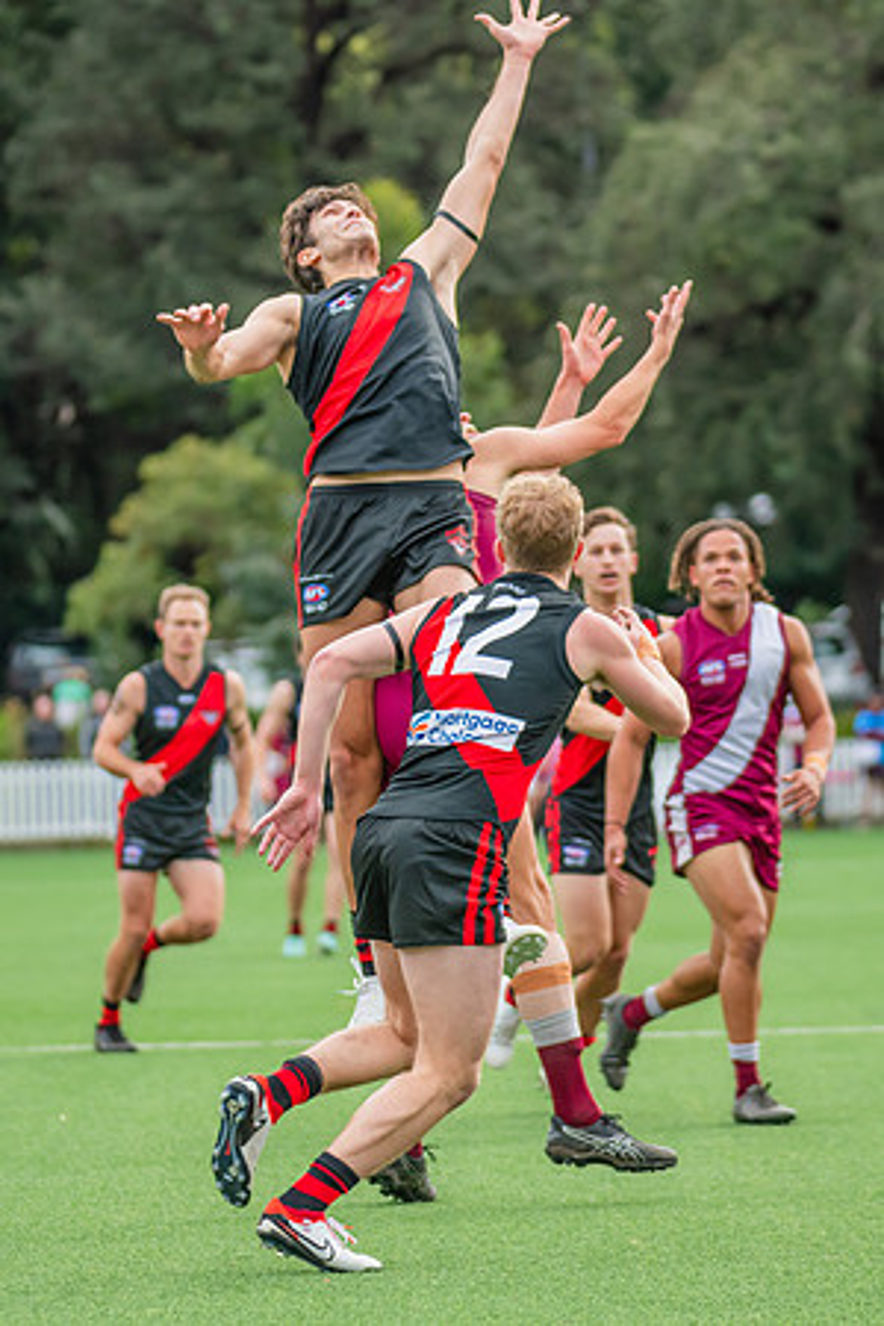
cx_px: 307
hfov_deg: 5.4
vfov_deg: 8.0
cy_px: 662
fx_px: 9433
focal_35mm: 256
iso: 800
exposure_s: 1/1250
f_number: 4.5
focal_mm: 170
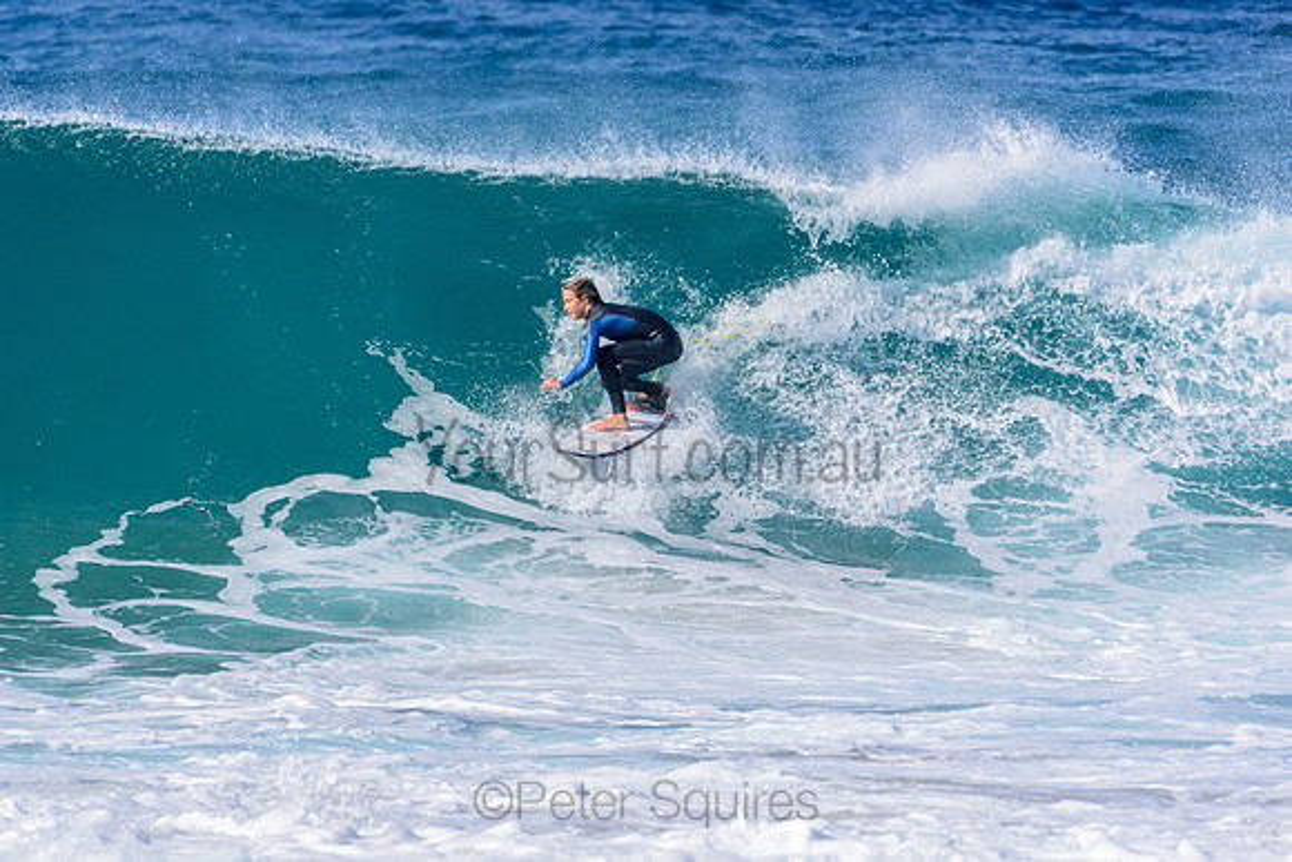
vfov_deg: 1.8
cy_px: 431
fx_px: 26922
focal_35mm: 750
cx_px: 646
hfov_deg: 2.7
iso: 280
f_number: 5.6
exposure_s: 1/2000
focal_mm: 500
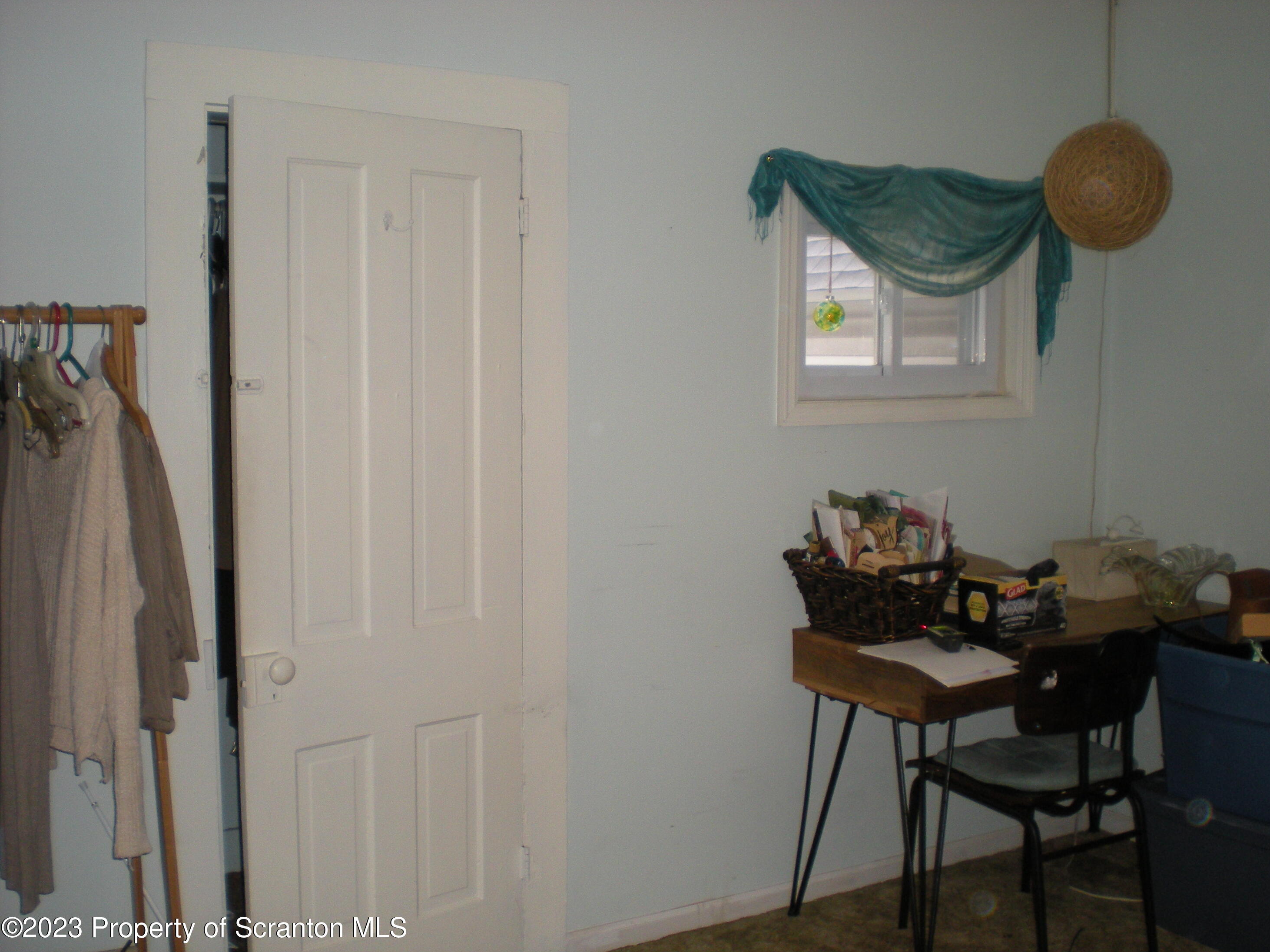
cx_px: 651
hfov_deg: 47.9
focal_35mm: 39
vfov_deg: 36.8
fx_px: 1431
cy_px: 484
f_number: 3.1
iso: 154
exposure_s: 1/60
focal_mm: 6.3
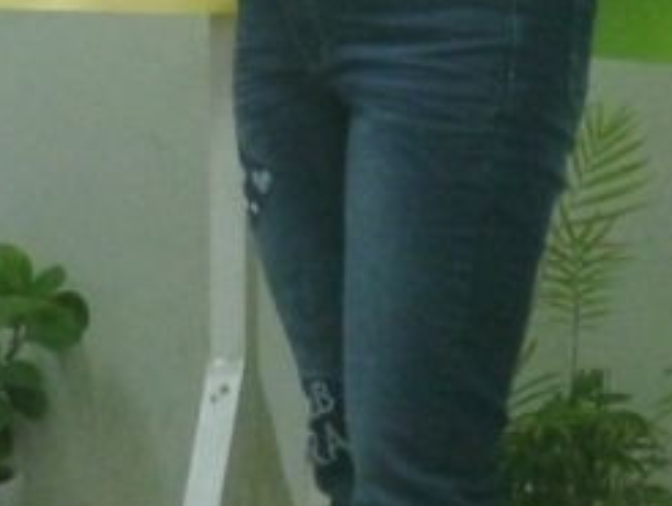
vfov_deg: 4.2
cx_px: 57
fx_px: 6782
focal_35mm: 349
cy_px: -331
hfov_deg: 5.7
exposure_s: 1/80
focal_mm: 42
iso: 1250
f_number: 5.6
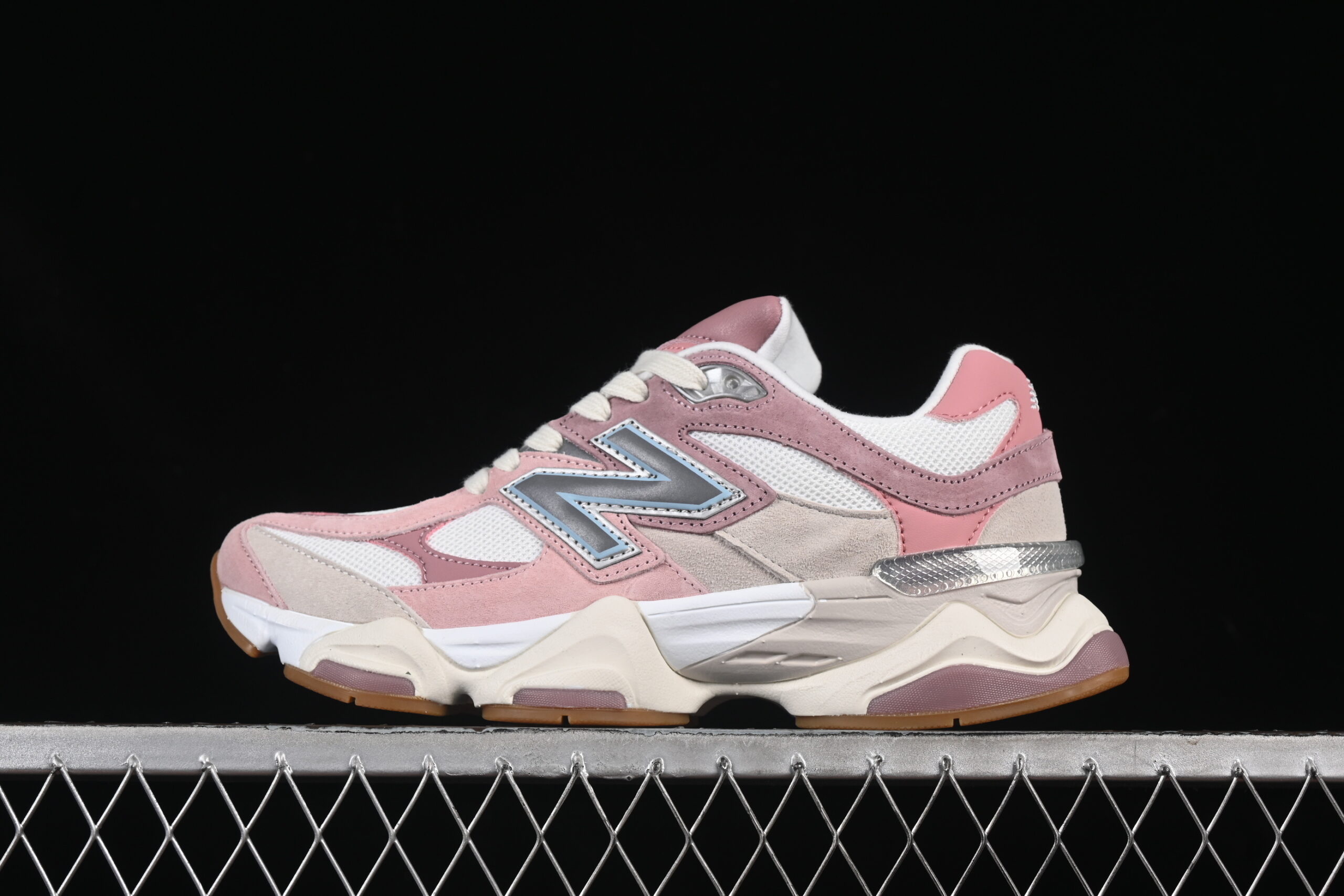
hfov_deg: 28.1
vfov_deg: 18.9
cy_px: 448
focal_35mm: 72
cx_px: 672
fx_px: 2688
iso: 160
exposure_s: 1/80
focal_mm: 48
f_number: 8
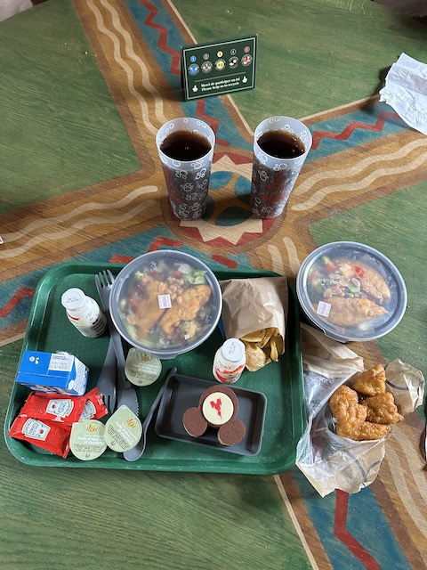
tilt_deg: -65.0
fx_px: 395
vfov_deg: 71.6
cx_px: 214
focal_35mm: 24
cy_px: 285
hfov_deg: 56.8
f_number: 1.78
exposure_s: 1/50
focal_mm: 6.86
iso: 500
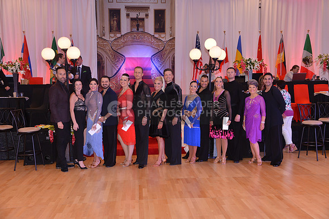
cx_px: 164
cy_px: 110
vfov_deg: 35.1
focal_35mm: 38
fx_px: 347
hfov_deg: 50.7
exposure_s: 1/250
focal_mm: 38
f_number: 5
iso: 1600
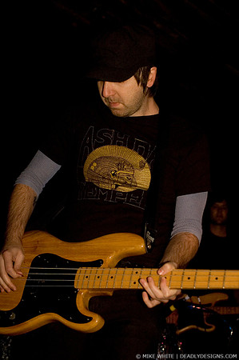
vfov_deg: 30.5
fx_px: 659
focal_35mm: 66
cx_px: 120
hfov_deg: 20.6
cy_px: 180
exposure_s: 1/40
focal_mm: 44
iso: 800
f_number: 2.8
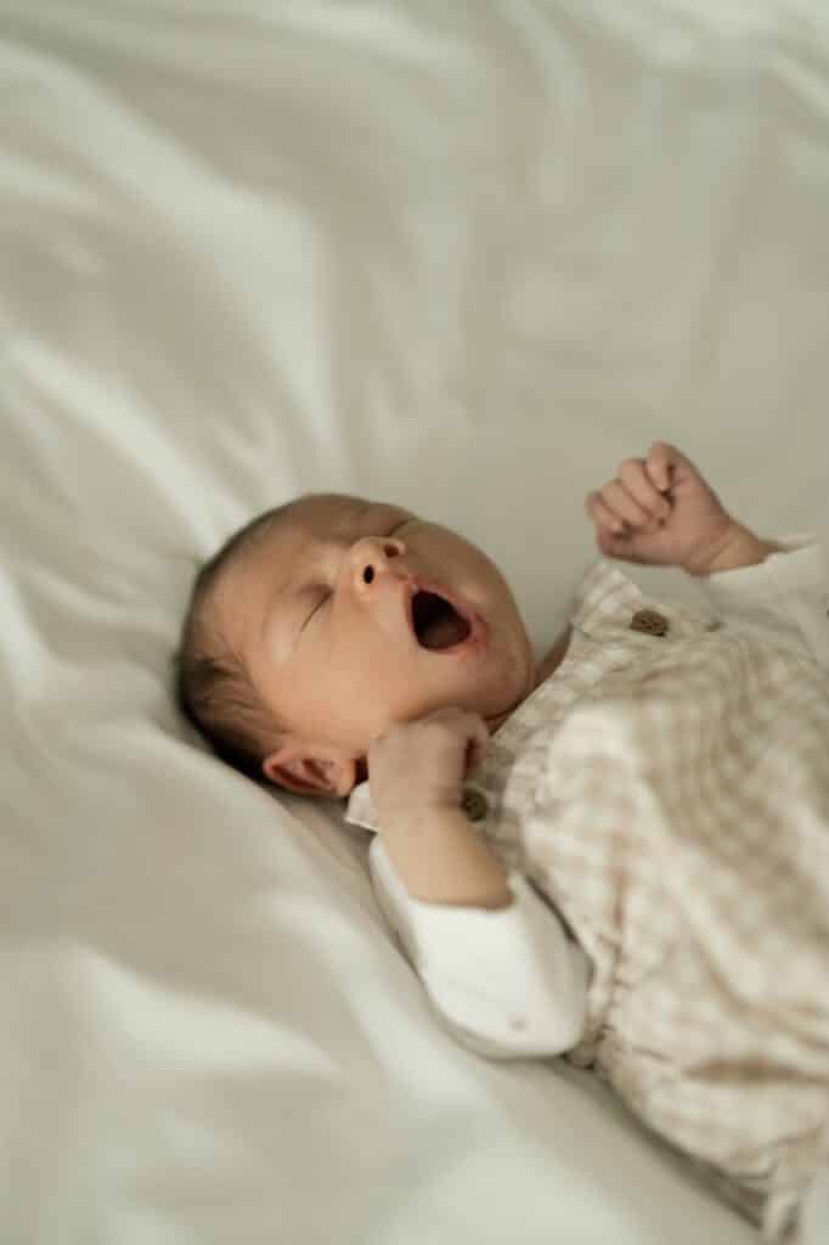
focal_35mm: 50
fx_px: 1728
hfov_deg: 27.0
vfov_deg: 39.6
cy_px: 622
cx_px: 414
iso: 1600
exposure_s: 1/100
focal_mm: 50
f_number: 1.4
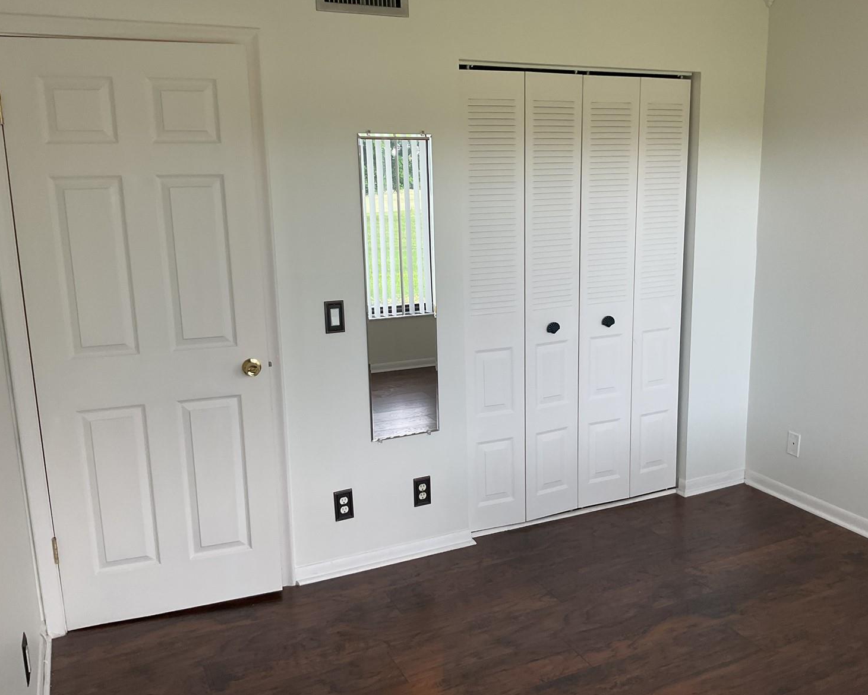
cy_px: 341
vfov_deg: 47.1
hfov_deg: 57.1
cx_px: 463
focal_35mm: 31
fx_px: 796
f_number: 1.8
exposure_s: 1/120
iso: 40
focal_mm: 3
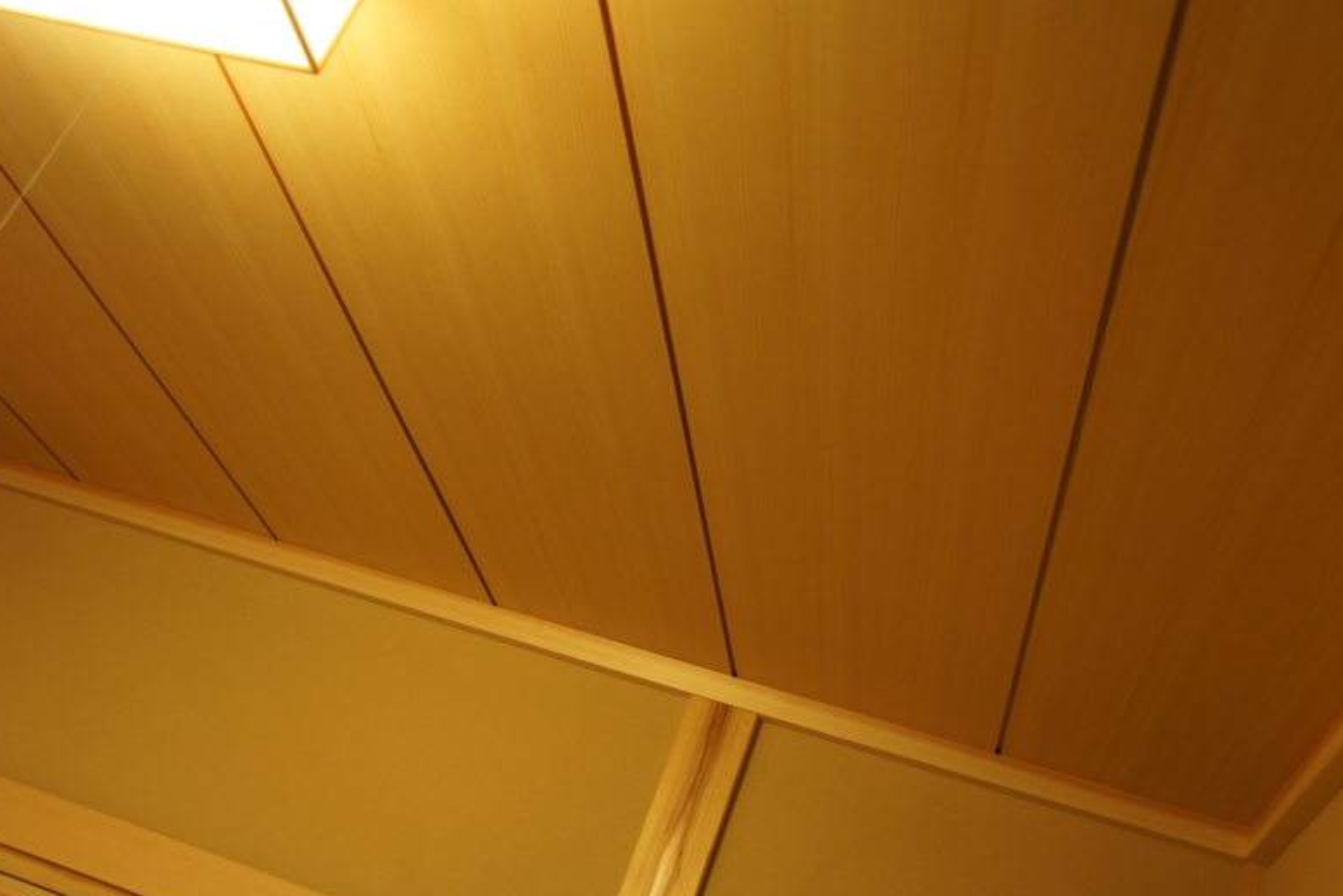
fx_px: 1437
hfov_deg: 50.1
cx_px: 668
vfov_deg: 34.6
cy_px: 457
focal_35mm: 39
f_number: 4
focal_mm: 25
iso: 500
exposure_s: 1/40
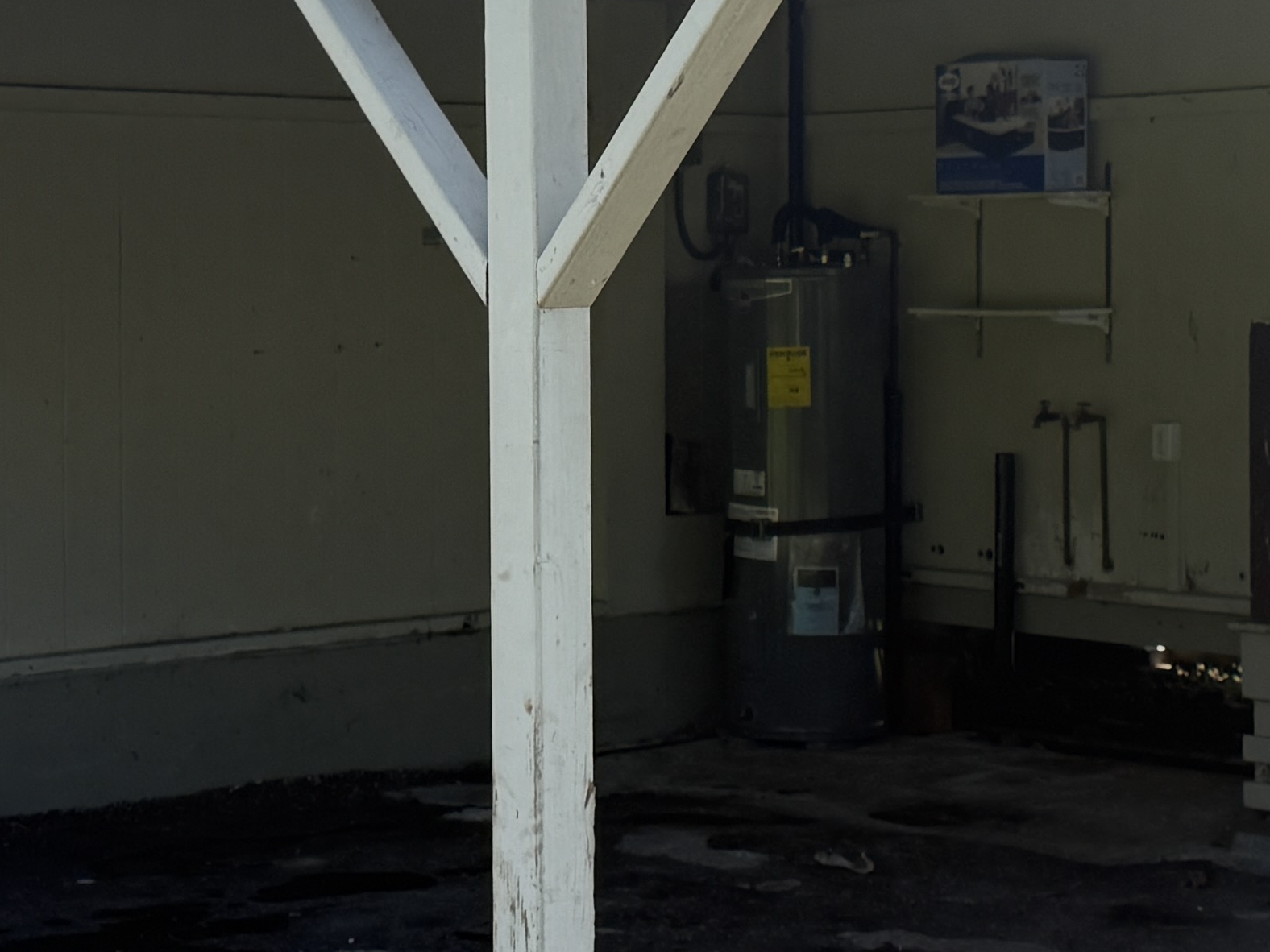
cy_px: 325
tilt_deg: -1.1
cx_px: 583
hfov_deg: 22.5
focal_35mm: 87
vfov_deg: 16.9
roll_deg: +0.2
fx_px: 3192
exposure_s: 1/4167
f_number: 1.78
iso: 100
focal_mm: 6.76
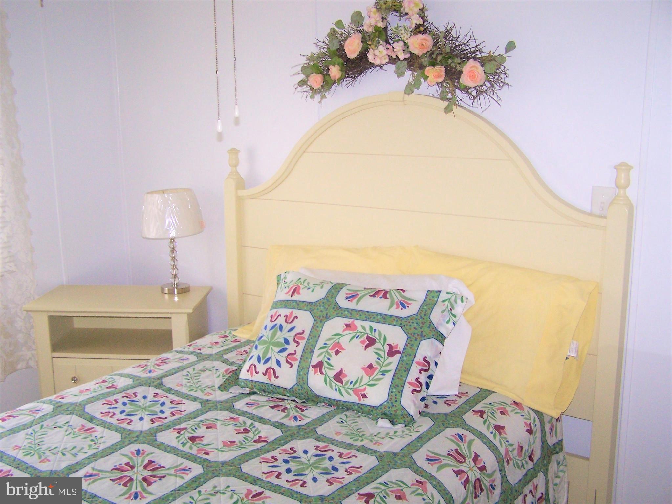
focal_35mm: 38
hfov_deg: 49.0
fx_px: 738
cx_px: 336
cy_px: 252
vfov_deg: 37.7
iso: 140
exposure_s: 1/60
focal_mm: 6.3
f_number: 2.8
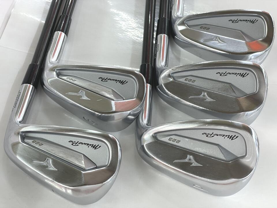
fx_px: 416
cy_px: 104
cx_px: 138
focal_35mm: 52
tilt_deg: -54.7
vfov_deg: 28.0
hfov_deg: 36.8
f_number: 2
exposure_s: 1/120
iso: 125
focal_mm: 6
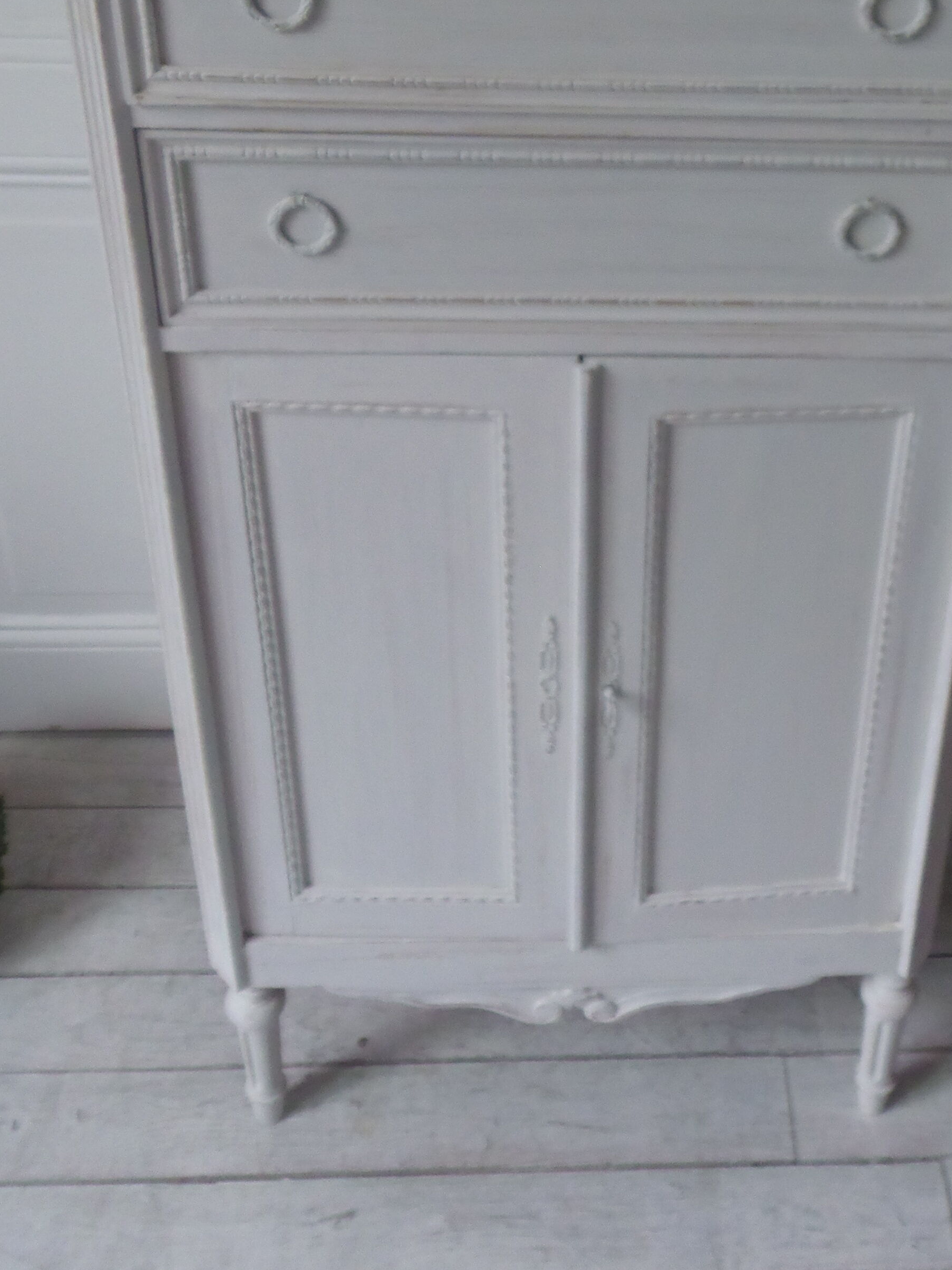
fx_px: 1577
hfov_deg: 33.3
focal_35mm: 43
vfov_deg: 41.5
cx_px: 648
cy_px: 214
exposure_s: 1/30
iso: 160
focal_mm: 4.3
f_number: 2.9
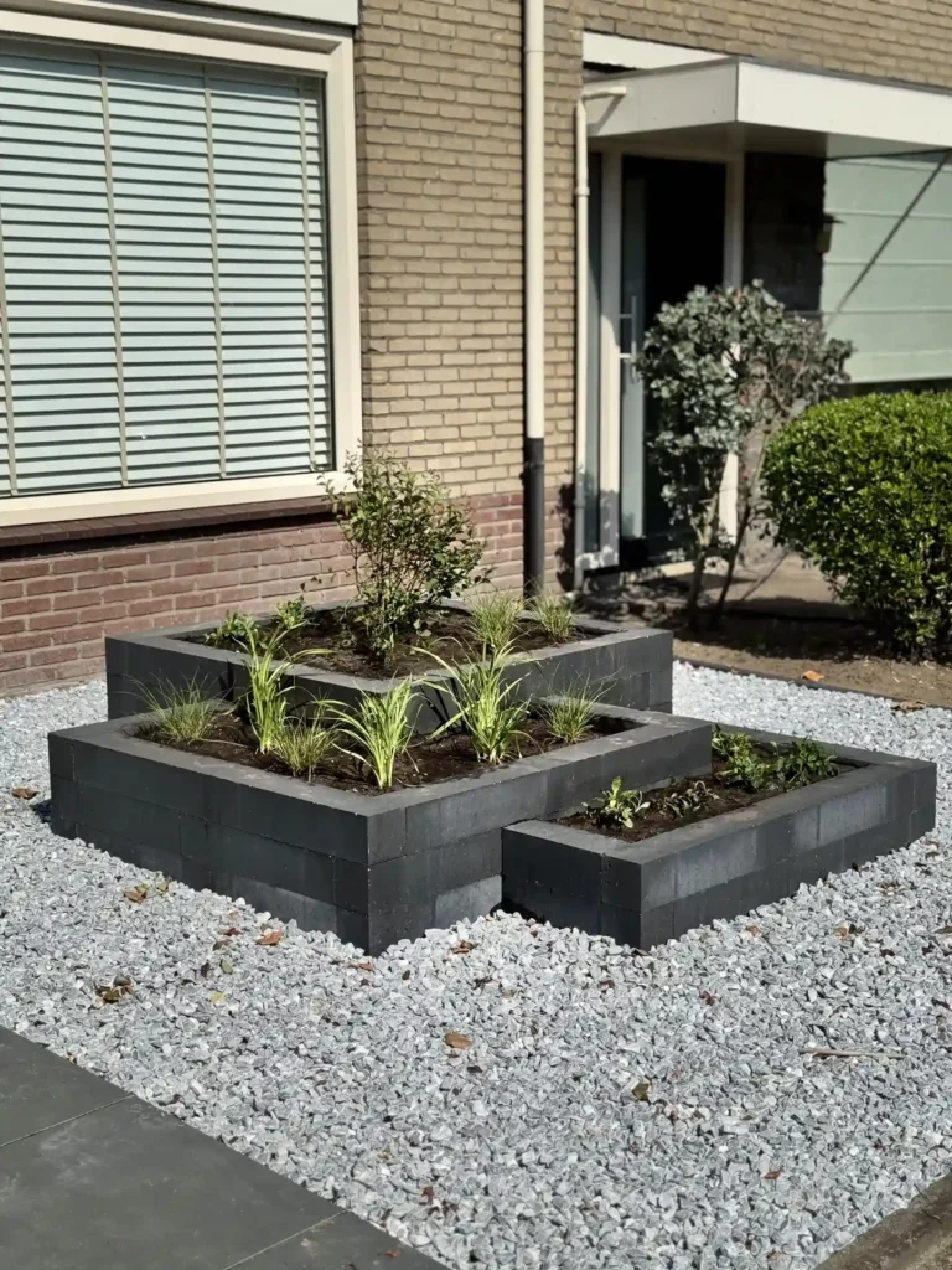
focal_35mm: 48
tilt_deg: -9.7
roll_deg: -0.1
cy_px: 635
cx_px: 476
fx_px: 1760
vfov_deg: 39.7
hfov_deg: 30.3
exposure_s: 1/7937
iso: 64
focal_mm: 6.76
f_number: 1.78
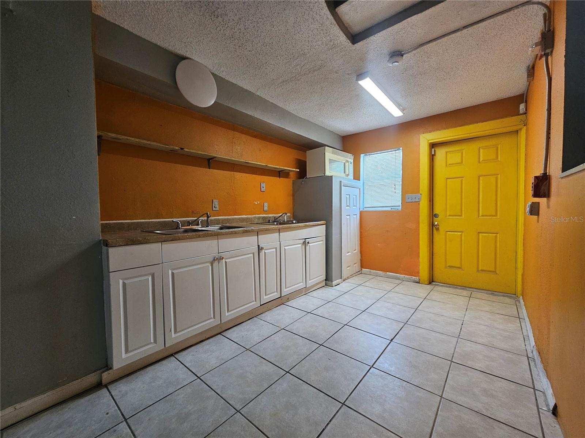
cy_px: 219
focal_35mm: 13
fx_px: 220
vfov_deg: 89.9
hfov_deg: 106.2
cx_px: 292
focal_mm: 2.2
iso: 80
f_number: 2.2
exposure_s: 1/60
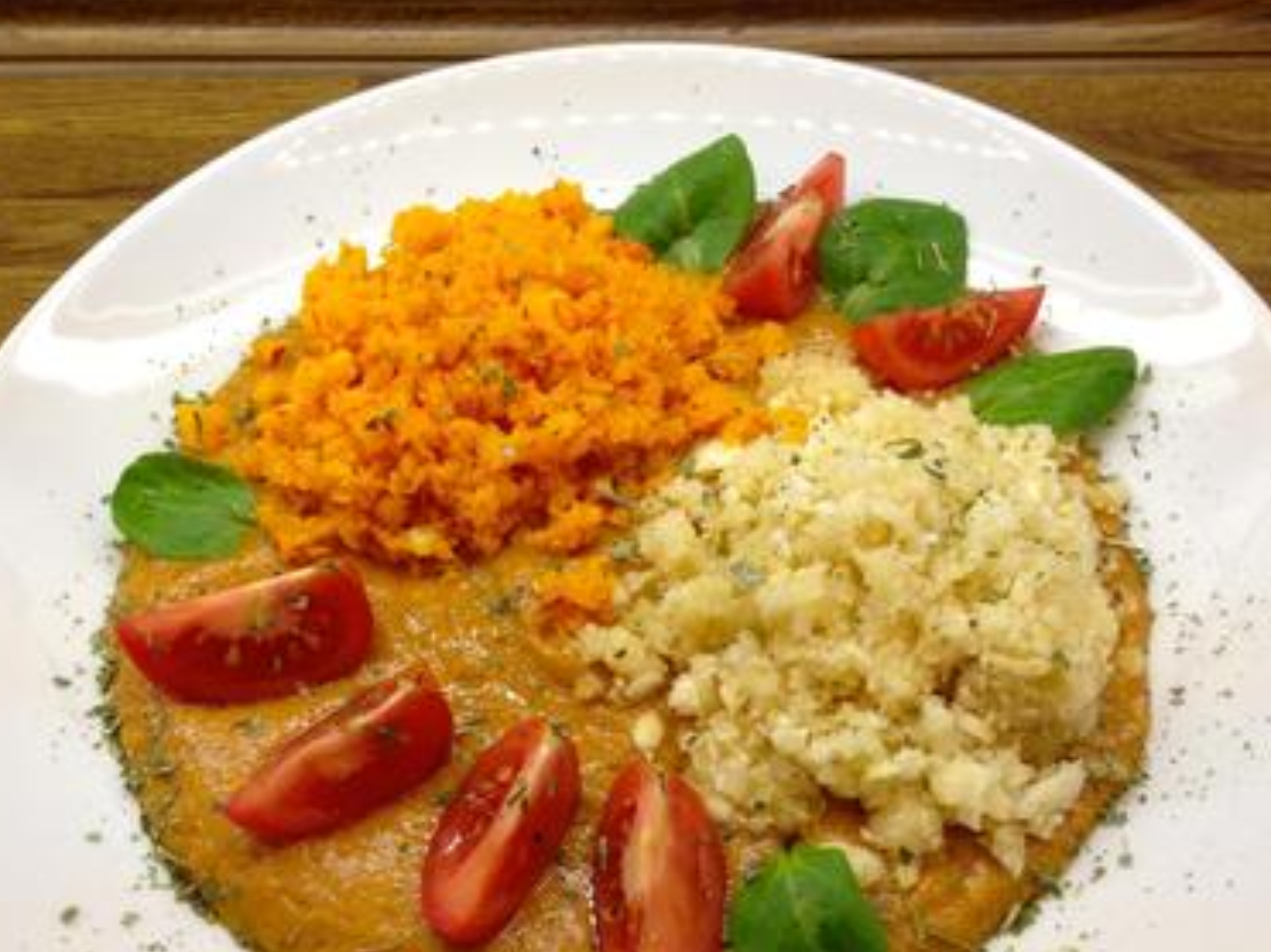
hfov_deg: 40.4
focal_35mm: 47
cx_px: 641
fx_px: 1725
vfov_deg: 30.6
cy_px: 647
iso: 50
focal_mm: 4.12
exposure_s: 1/30
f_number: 2.4
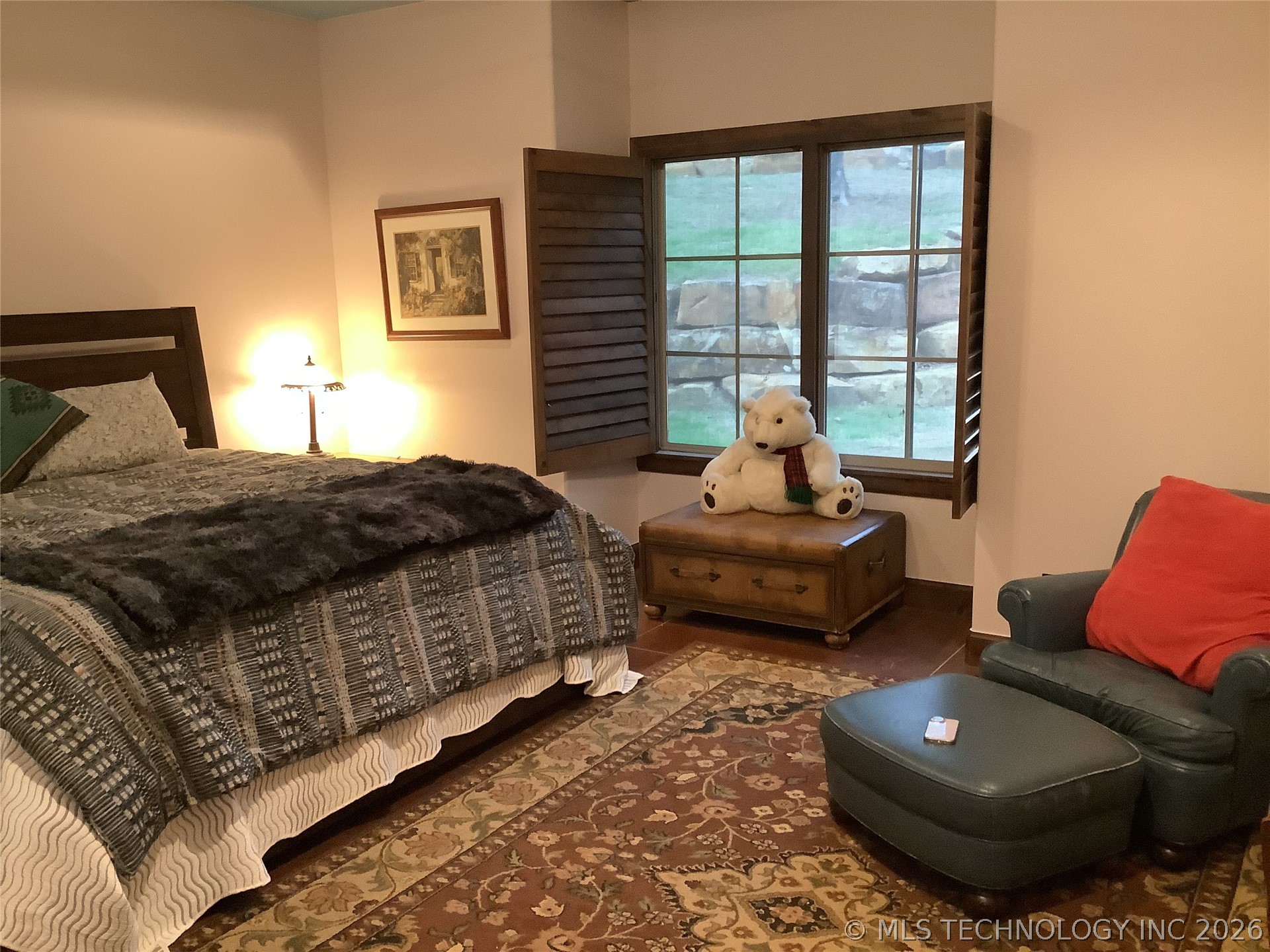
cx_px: 635
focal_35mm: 31
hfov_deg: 58.4
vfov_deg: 45.4
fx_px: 1137
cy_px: 476
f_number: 2.4
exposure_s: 1/30
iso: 400
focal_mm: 3.3
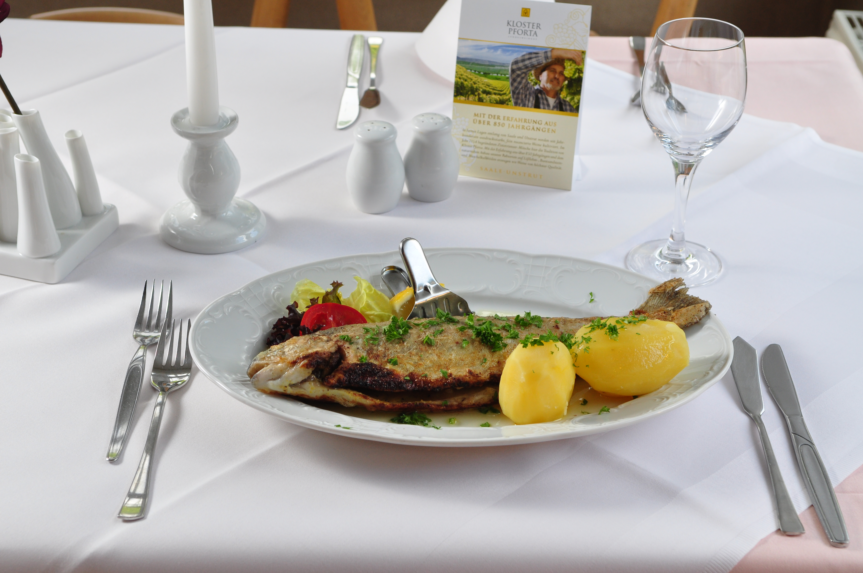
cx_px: 432
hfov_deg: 33.4
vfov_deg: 22.6
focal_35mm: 60
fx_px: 1437
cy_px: 286
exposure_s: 1/160
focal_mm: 40
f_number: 6.3
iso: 400
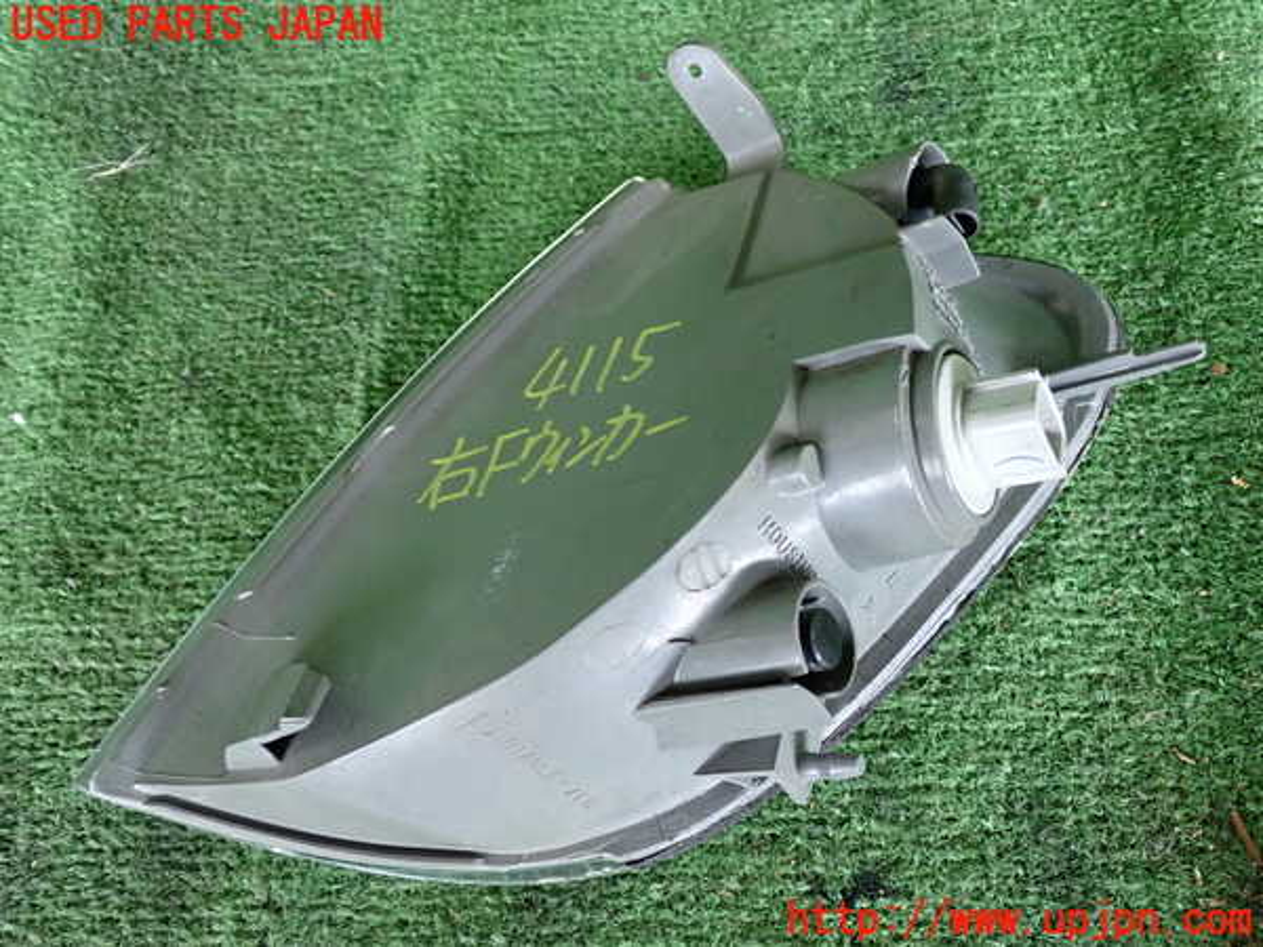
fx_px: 1168
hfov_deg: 56.8
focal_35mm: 32
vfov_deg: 44.2
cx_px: 632
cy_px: 474
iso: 500
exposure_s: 1/125
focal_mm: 5.79
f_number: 2.4
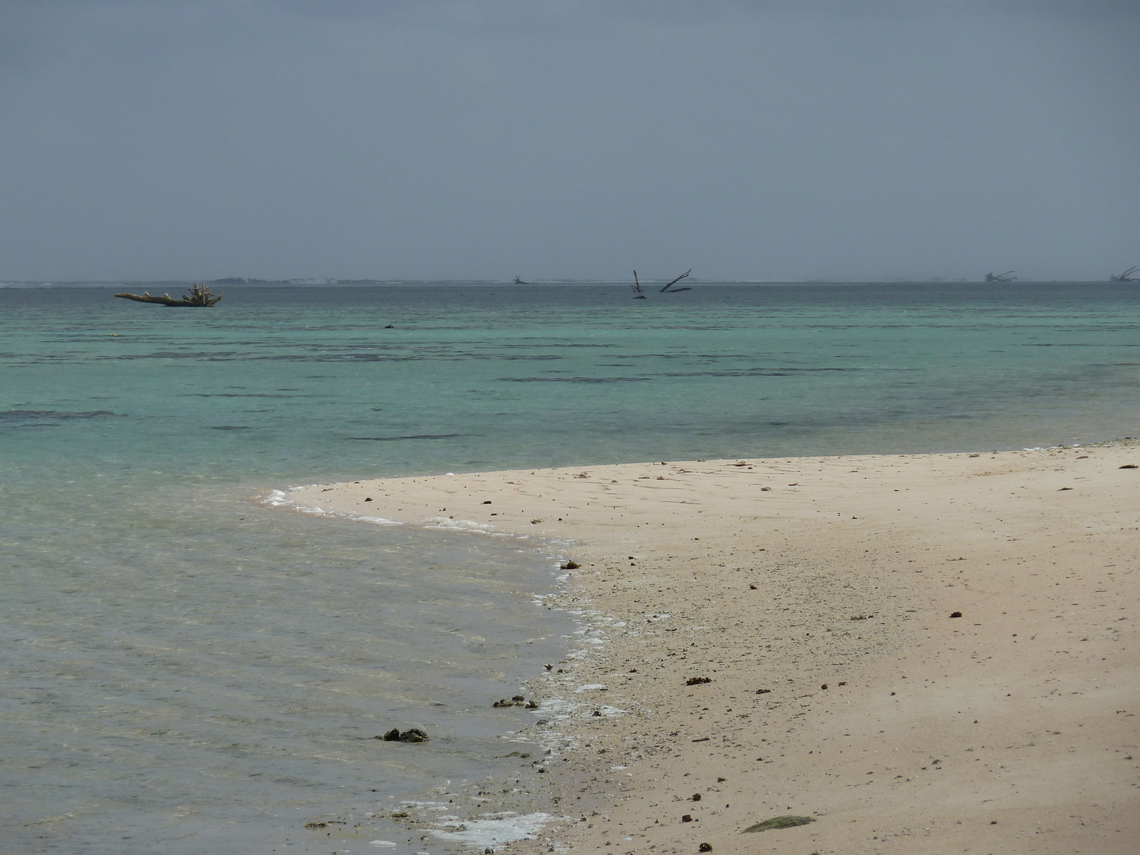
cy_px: 428
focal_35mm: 182
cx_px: 570
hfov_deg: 10.9
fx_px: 5994
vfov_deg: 8.2
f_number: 5.6
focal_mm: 29.9
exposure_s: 1/800
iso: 80
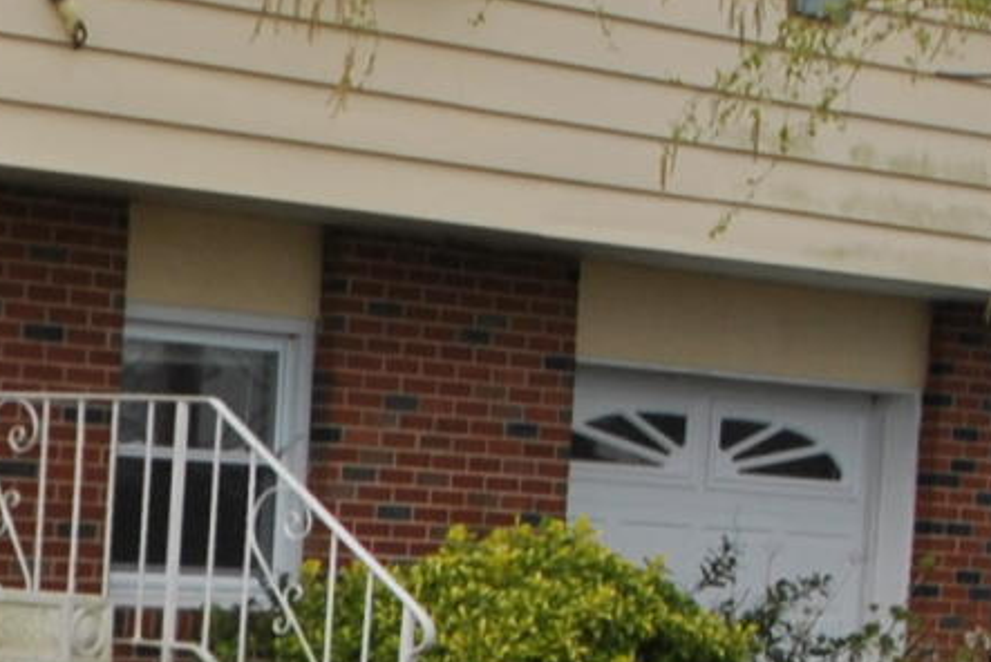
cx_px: -436
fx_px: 4197
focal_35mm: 152
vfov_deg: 8.9
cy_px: 718
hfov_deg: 12.8
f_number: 7.1
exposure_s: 1/200
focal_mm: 15
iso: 100
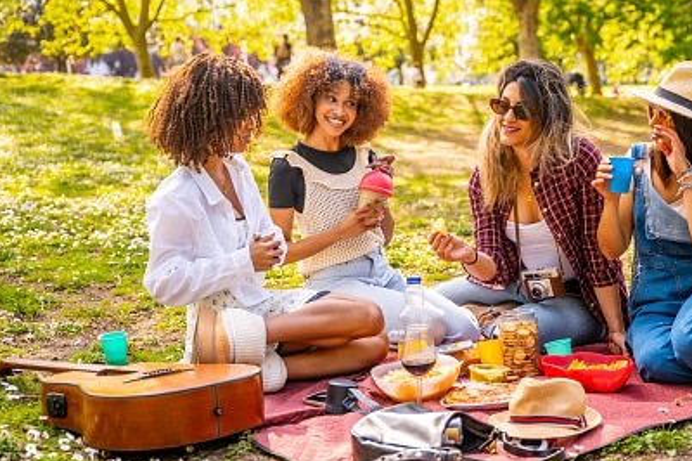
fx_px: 1090
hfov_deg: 35.1
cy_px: 237
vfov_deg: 23.8
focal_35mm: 57
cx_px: 425
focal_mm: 44.6
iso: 100
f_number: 2.8
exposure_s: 1/200
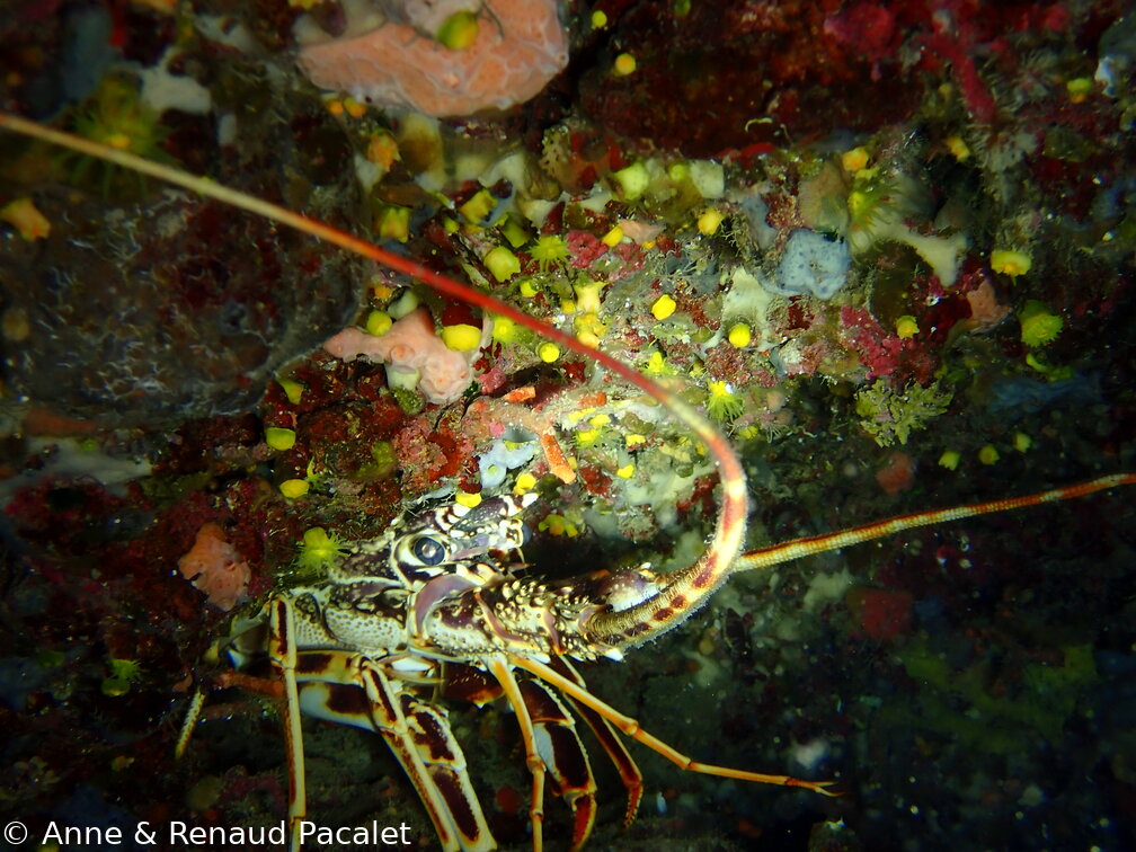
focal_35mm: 46
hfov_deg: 41.2
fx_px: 1510
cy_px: 426
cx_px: 568
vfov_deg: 31.5
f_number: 4.5
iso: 200
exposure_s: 1/160
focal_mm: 8.41
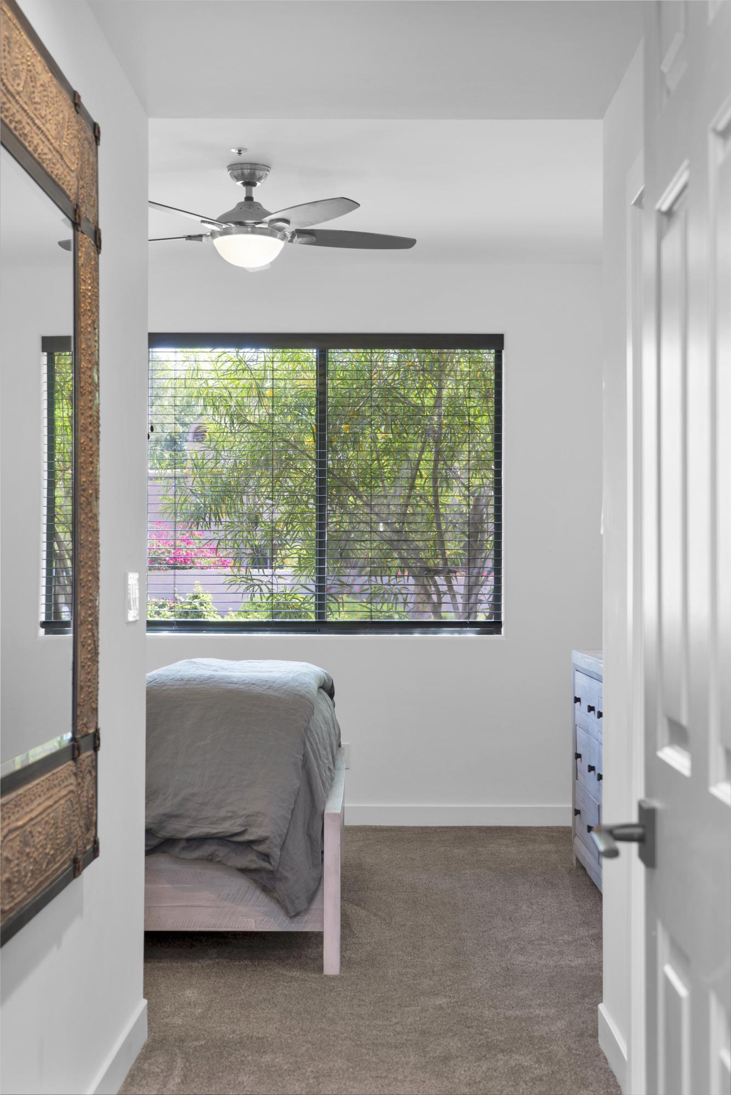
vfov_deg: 36.9
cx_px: 366
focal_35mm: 54
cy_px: 548
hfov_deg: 25.1
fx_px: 1643
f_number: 8
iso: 100
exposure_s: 1/2
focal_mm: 54
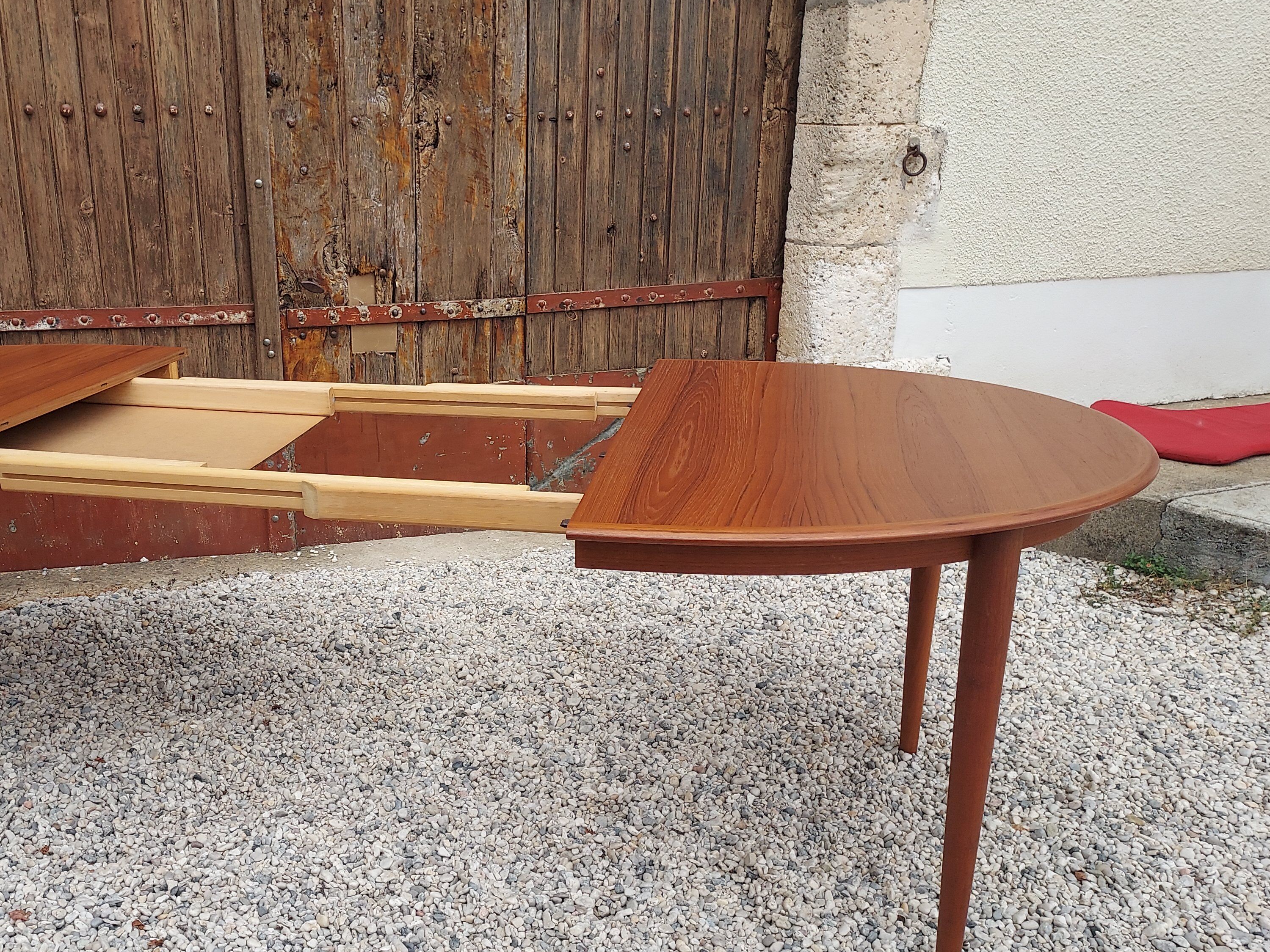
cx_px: 433
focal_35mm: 32
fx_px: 1174
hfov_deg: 55.7
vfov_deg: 44.1
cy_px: 530
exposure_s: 1/686
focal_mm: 4.6
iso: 40
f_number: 1.8
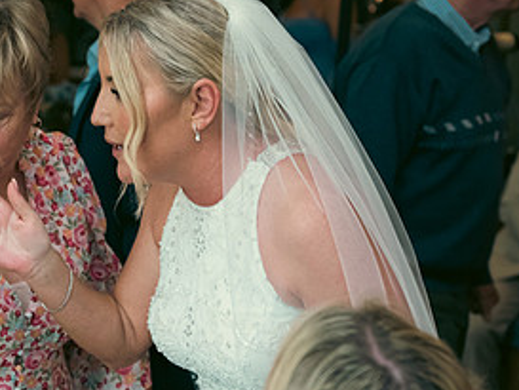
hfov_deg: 21.6
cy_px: 233
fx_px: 1350
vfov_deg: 16.4
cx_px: 125
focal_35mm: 90
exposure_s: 1/160
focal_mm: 44
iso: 800
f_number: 3.5
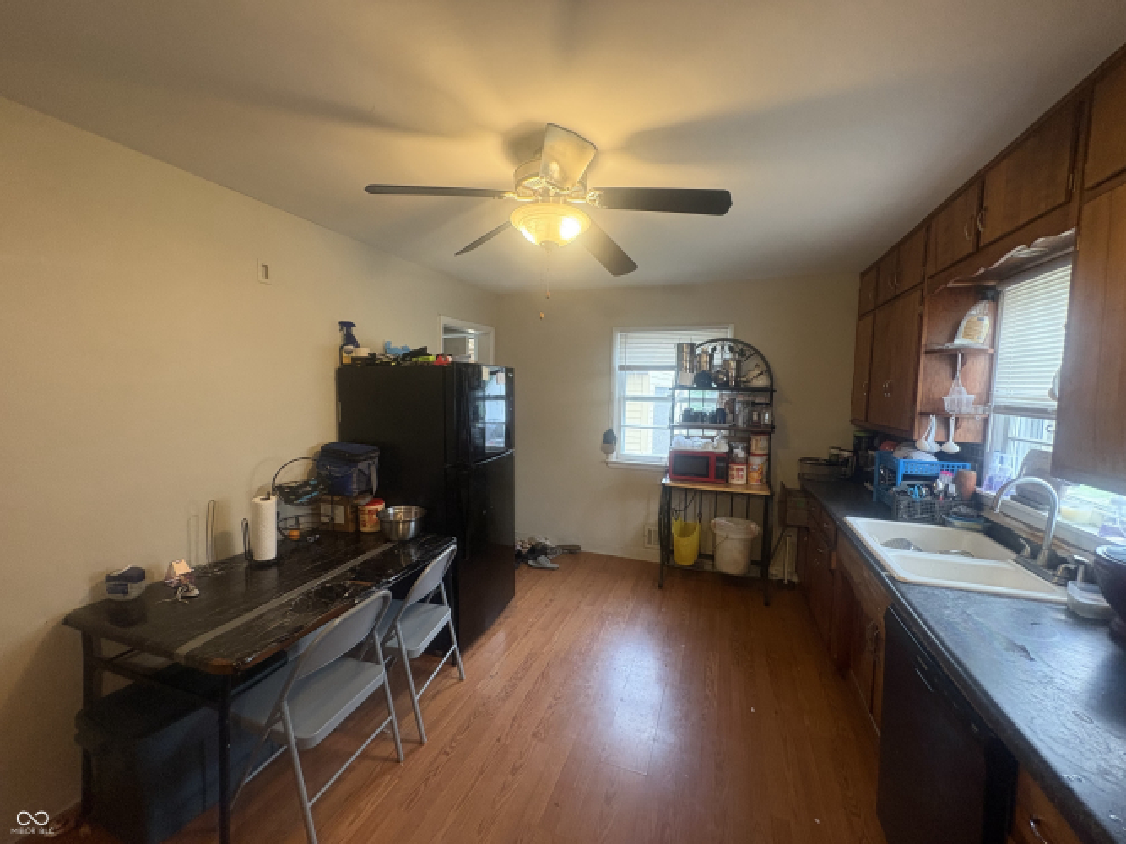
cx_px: 563
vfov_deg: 85.7
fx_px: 455
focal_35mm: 14
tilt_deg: -4.2
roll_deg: -0.7
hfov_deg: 102.1
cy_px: 422
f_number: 2.2
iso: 400
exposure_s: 1/60
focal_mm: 2.22
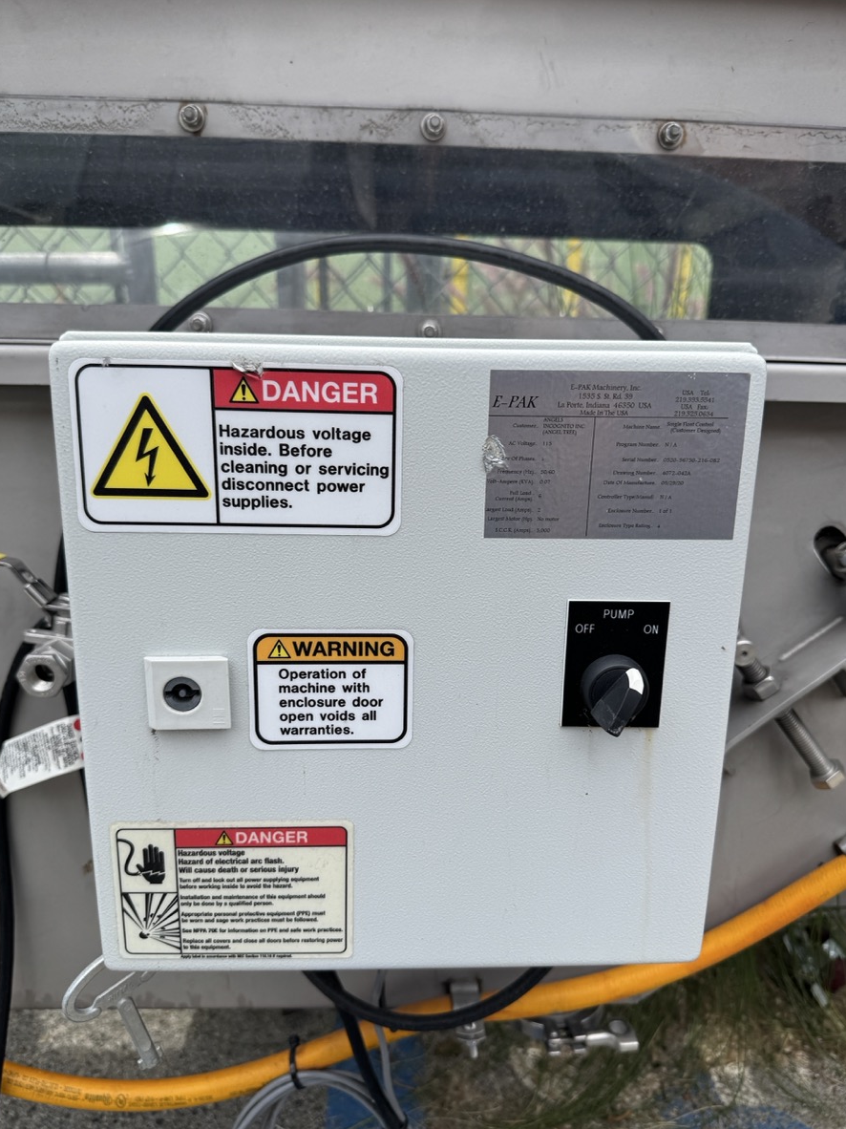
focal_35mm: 26
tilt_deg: -21.2
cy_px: 595
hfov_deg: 53.0
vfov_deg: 67.3
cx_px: 423
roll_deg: +1.2
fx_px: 848
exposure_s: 1/1923
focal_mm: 6.76
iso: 80
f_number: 1.78
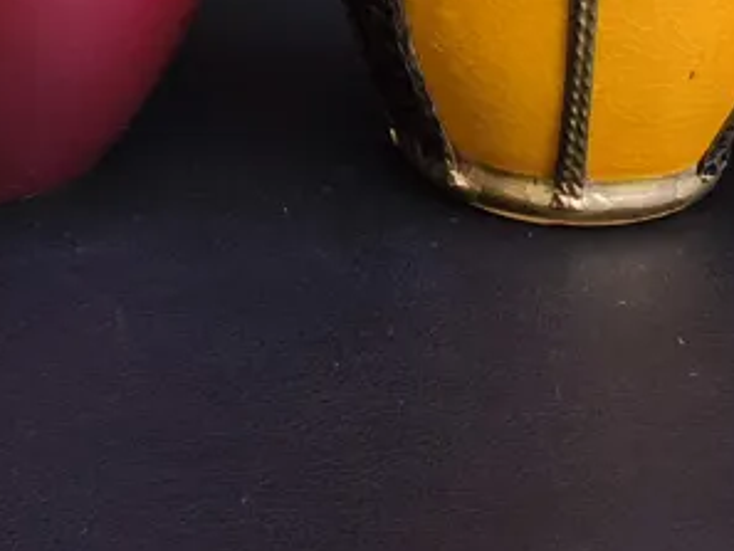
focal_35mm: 93
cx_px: 129
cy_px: -383
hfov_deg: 20.8
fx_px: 1973
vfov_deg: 14.4
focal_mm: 2.87
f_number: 2
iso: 125
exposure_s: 1/100
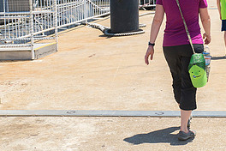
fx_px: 634
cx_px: 193
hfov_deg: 19.9
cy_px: -8
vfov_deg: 13.3
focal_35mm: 101
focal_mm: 46
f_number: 14
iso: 800
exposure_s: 1/800
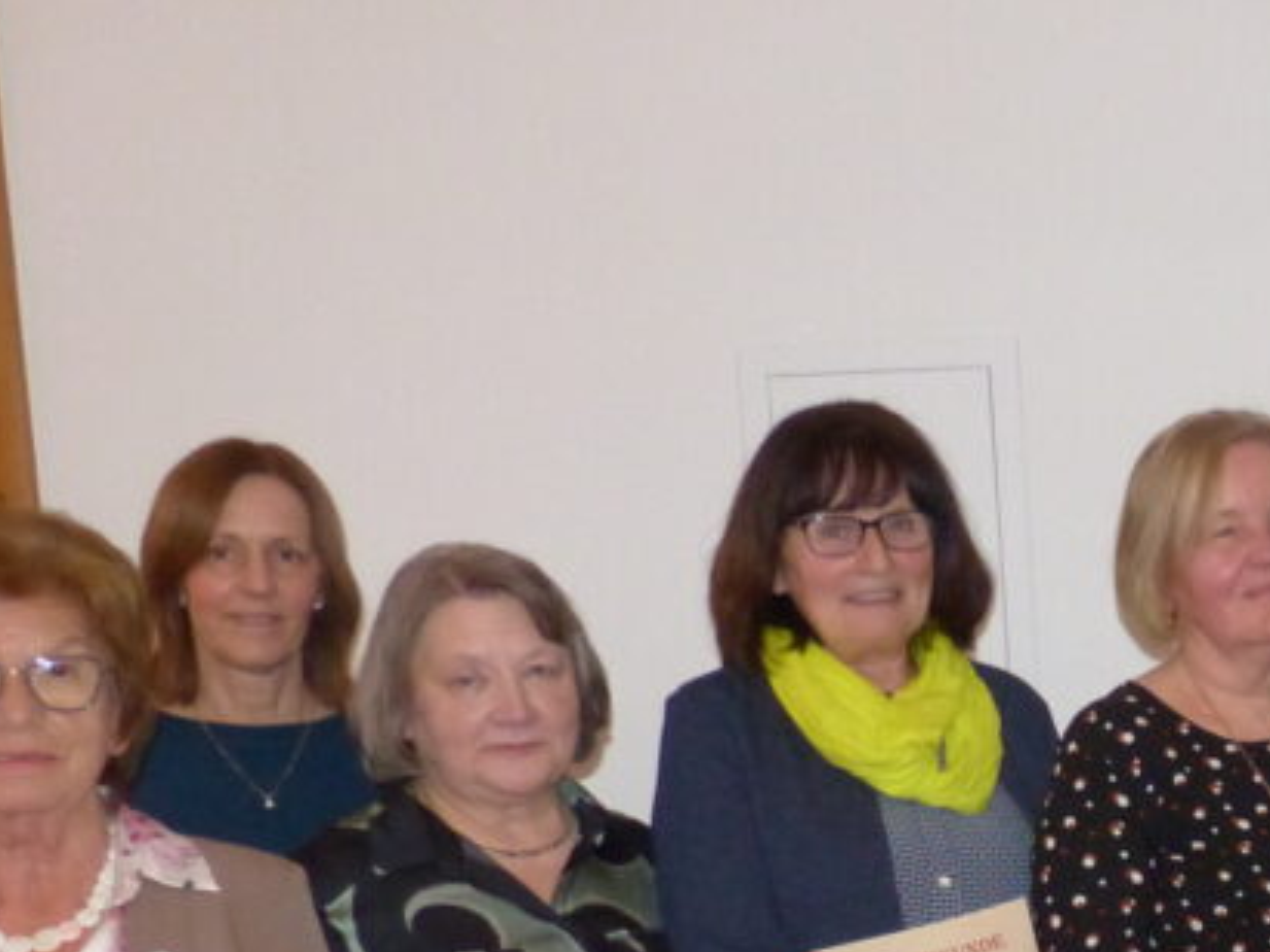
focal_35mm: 73
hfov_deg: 24.6
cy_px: 1039
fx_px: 2677
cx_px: 1440
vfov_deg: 19.3
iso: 400
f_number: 2.8
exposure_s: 1/60
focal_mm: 4.5
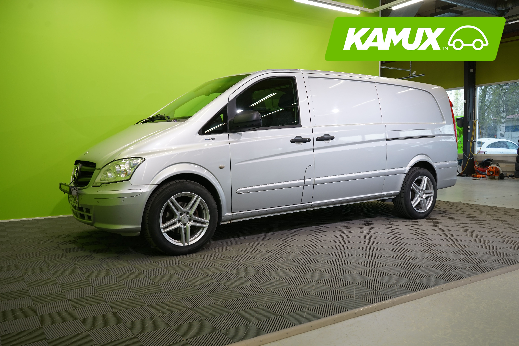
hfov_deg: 61.9
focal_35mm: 30
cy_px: 173
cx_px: 260
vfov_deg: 43.6
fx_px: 432
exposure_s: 1/40
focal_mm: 30
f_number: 6.3
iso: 500
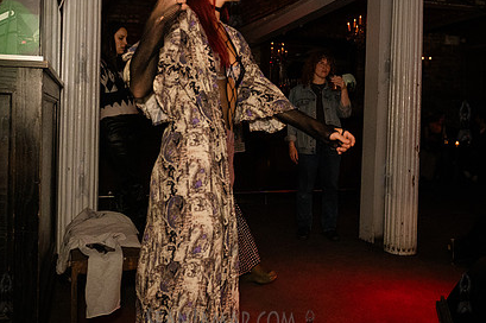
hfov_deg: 55.8
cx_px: 234
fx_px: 459
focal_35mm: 34
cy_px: 120
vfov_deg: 38.6
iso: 12800
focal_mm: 24
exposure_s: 1/400
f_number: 3.5
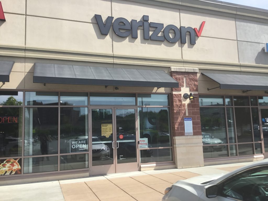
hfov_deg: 58.4
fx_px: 240
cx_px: 134
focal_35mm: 31
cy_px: 100
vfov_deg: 45.4
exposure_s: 1/1072
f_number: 2.4
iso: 25
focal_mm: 3.3
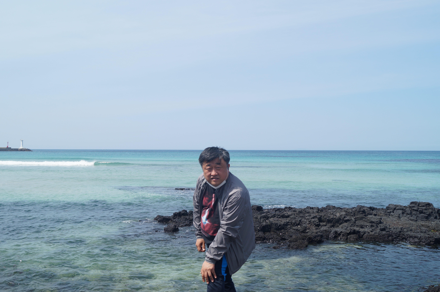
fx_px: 476
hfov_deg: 49.6
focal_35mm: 39
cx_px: 220
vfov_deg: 34.1
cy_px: 146
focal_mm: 26
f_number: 8
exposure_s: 1/320
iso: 100
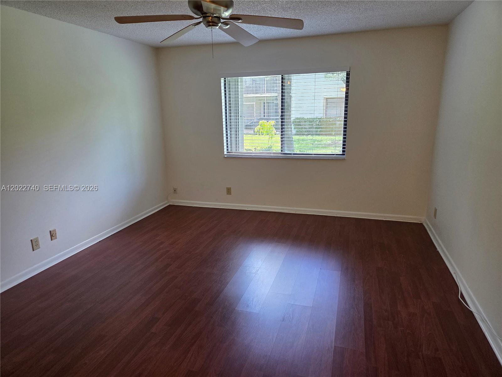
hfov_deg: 73.9
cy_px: 188
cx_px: 251
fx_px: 334
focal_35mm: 23
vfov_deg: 58.9
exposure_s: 1/120
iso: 250
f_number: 1.8
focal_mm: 5.4
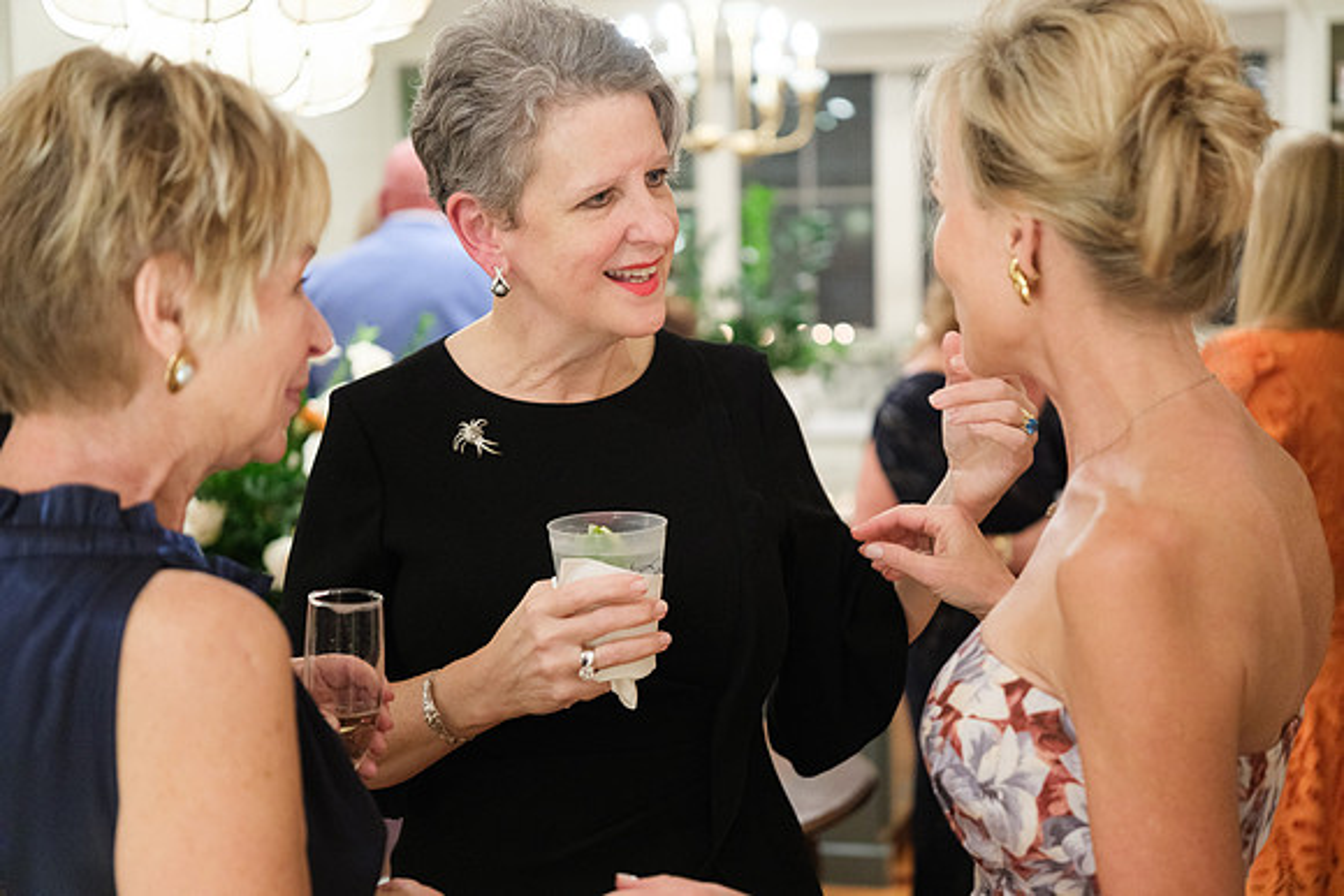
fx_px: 2240
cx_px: 672
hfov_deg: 33.4
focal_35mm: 60
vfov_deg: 22.6
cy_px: 448
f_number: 1.8
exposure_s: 1/160
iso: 1600
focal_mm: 40
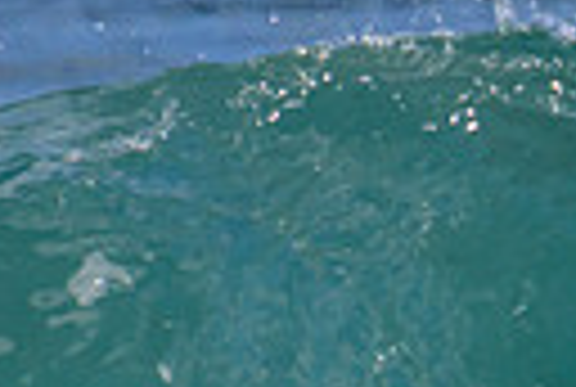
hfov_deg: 0.4
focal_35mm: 4645
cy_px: 537
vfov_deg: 0.3
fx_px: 74493
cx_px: 1085
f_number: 11
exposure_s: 1/2000
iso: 800
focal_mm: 800
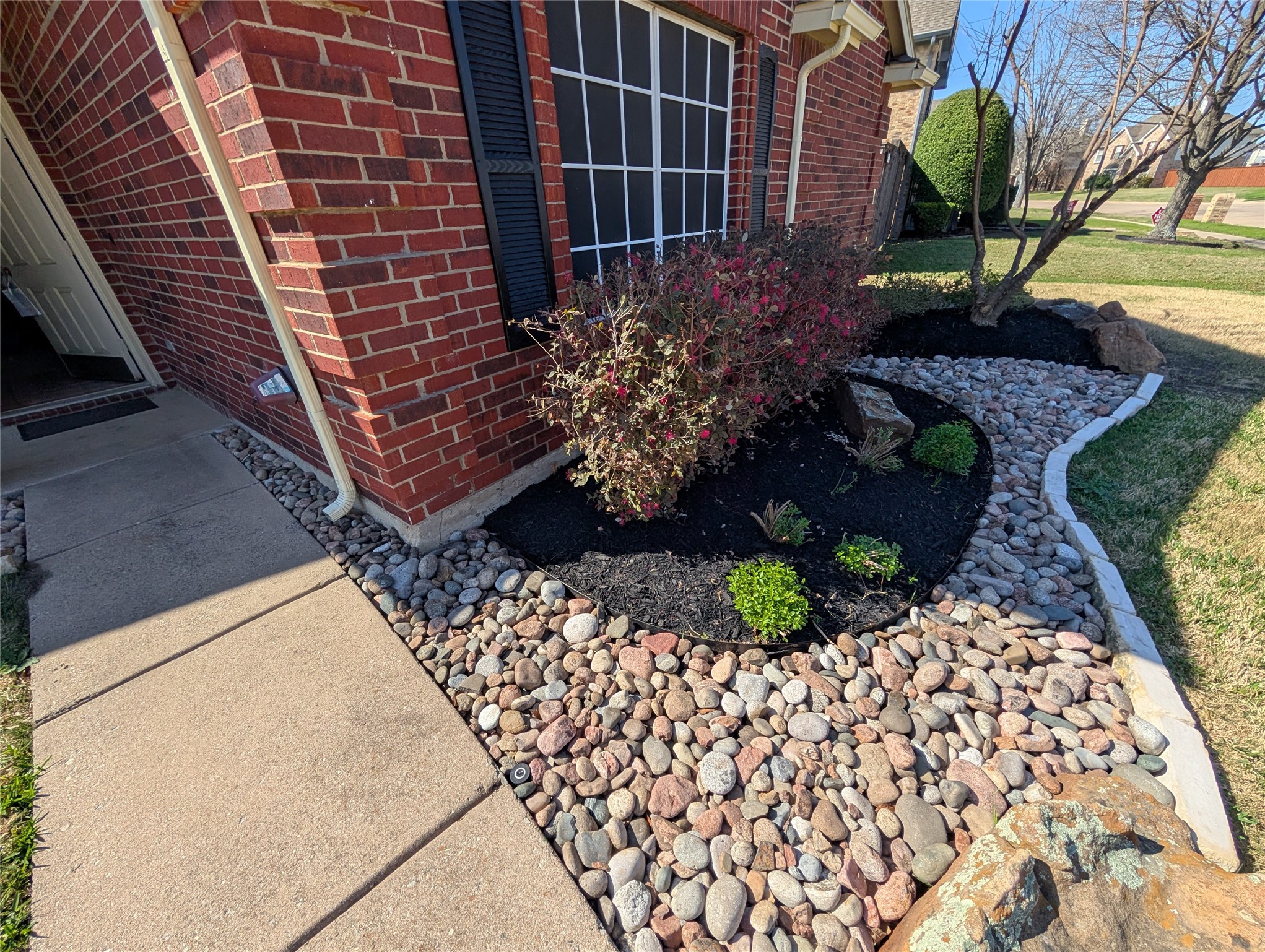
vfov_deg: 94.6
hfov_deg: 110.5
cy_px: 476
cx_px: 632
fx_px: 439
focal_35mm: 12
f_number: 1.7
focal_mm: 2.02
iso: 51
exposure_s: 1/2169
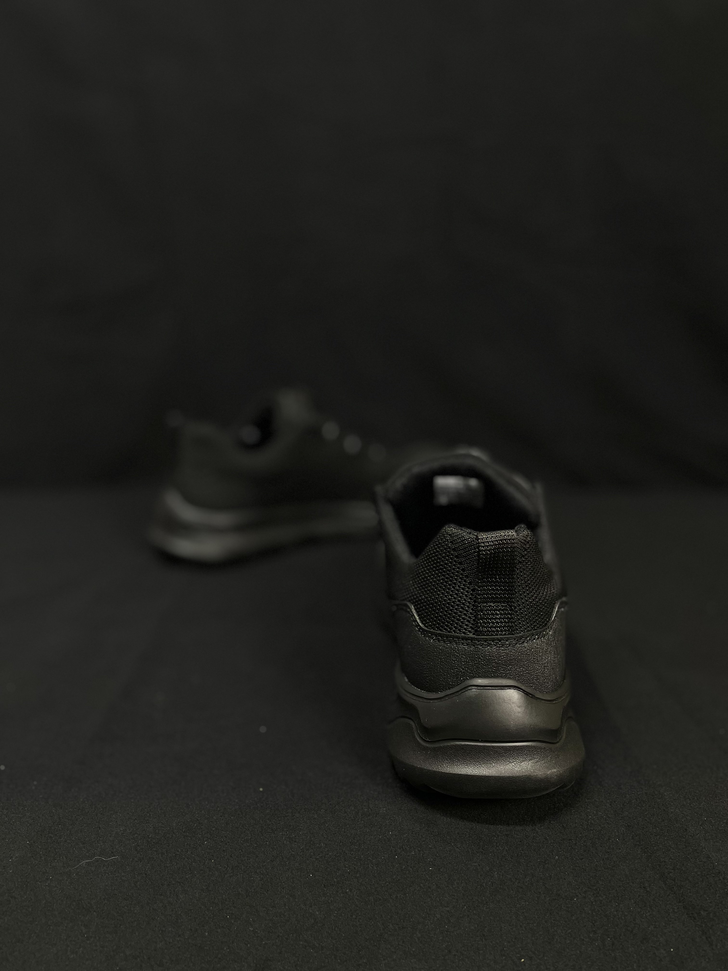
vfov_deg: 67.3
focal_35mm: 26
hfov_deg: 53.1
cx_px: 364
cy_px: 486
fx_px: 729
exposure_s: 1/50
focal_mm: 4.2
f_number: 1.6
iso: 200
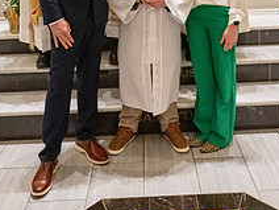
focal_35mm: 50
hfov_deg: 38.1
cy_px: -37
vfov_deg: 26.2
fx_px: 403
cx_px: 157
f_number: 8
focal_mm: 24.5
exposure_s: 1/60
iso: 5000
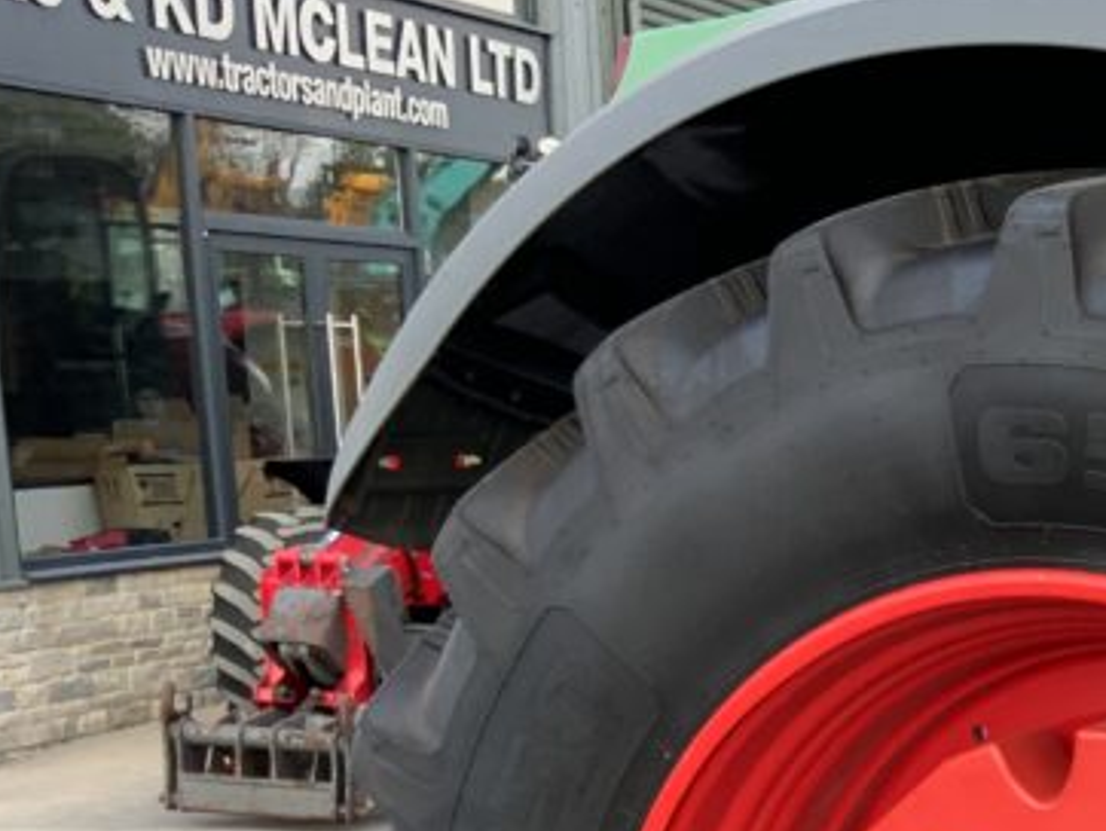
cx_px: 1381
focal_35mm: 82
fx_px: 2622
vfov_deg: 17.0
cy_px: 1057
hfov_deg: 21.8
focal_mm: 3
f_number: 1.8
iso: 16
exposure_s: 1/163
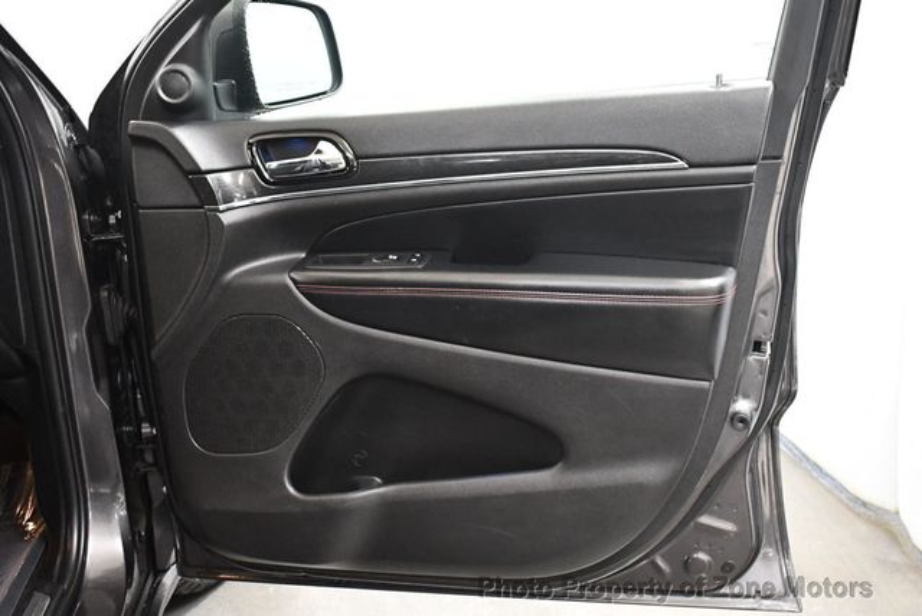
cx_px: 461
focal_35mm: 36
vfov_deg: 36.9
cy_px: 308
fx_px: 923
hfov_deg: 53.1
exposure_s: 1/60
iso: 3200
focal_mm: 18
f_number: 3.5
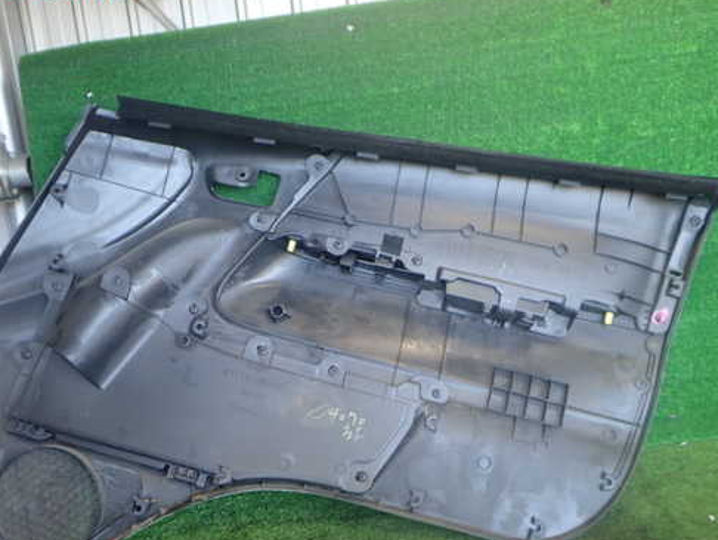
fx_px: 768
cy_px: 302
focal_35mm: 37
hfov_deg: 49.9
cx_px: 298
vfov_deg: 38.6
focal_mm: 5.4
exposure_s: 1/50
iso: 200
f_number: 2.3
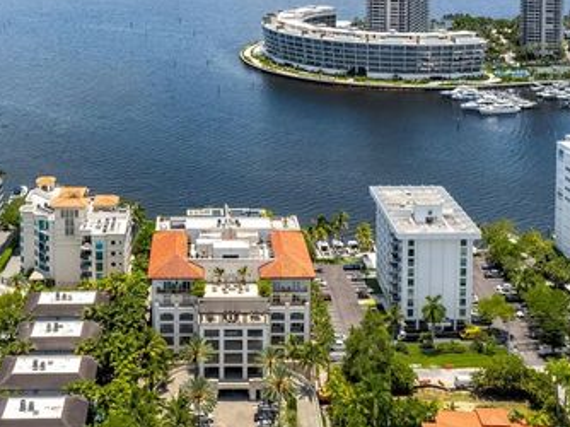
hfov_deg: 40.9
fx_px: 757
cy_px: 213
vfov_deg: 31.5
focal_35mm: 46
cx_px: 206
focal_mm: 12.29
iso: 130
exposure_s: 1/2500
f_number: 2.8
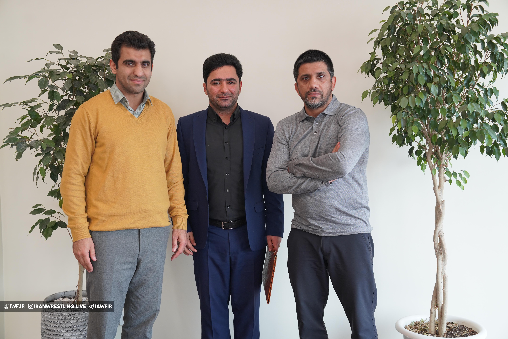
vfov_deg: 26.0
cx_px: 254
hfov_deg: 38.2
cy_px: 170
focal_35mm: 52
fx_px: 734
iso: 800
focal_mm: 52
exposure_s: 1/160
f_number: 4
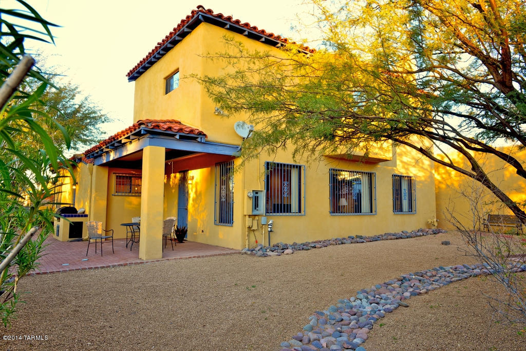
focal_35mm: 24
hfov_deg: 73.7
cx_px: 263
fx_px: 351
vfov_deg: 53.1
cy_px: 176
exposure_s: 1/8
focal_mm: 24
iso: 200
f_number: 13
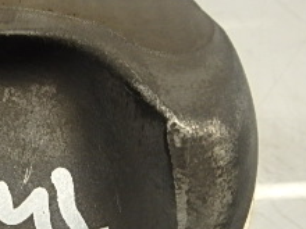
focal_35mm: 61
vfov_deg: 23.8
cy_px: 173
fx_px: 539
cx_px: -8
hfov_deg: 29.4
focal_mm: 3.7
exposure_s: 1/60
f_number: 3.5
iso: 200
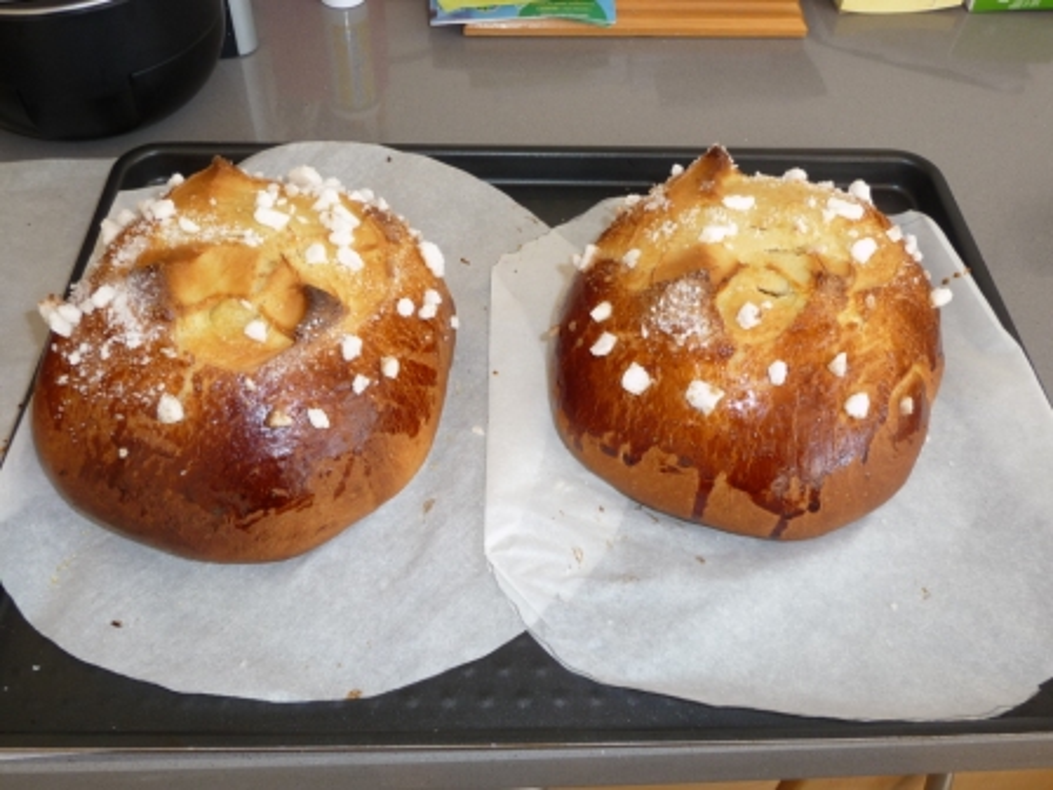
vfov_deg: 44.2
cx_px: 526
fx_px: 973
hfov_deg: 56.8
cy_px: 395
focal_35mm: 32
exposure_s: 1/30
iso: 100
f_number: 3.5
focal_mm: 5.3
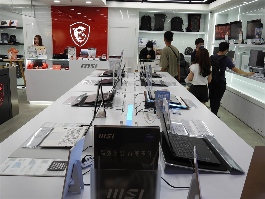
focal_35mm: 33
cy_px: 100
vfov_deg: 42.9
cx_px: 132
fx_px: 253
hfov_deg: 55.4
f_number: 3.2
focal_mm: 5.9
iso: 100
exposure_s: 1/100
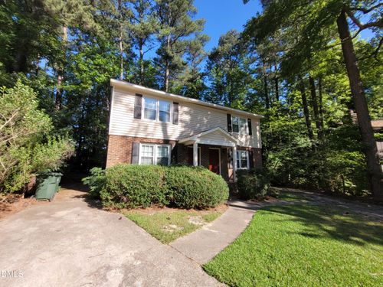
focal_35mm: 13
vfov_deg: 89.9
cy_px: 144
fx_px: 144
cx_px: 192
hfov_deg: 106.2
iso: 40
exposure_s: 1/622
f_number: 2.2
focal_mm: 1.74
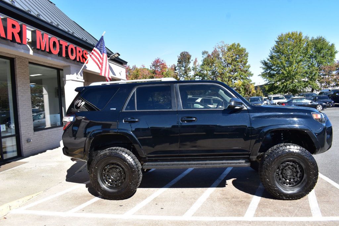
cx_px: 170
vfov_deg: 47.9
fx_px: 254
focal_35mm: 27
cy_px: 113
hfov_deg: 67.4
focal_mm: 18
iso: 400
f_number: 10
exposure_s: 1/320
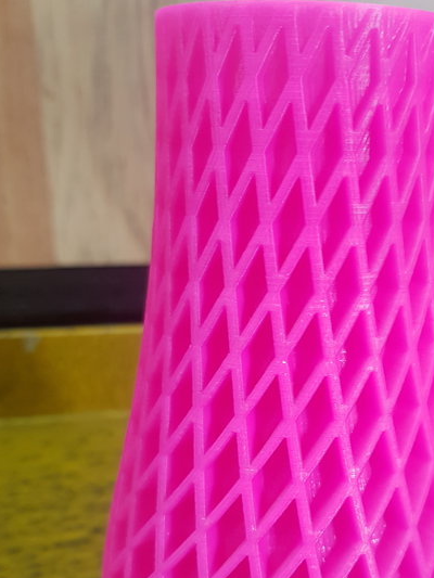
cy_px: 398
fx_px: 652
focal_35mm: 39
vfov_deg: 46.9
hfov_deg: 36.1
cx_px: 321
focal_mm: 4.2
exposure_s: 1/60
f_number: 1.7
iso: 125
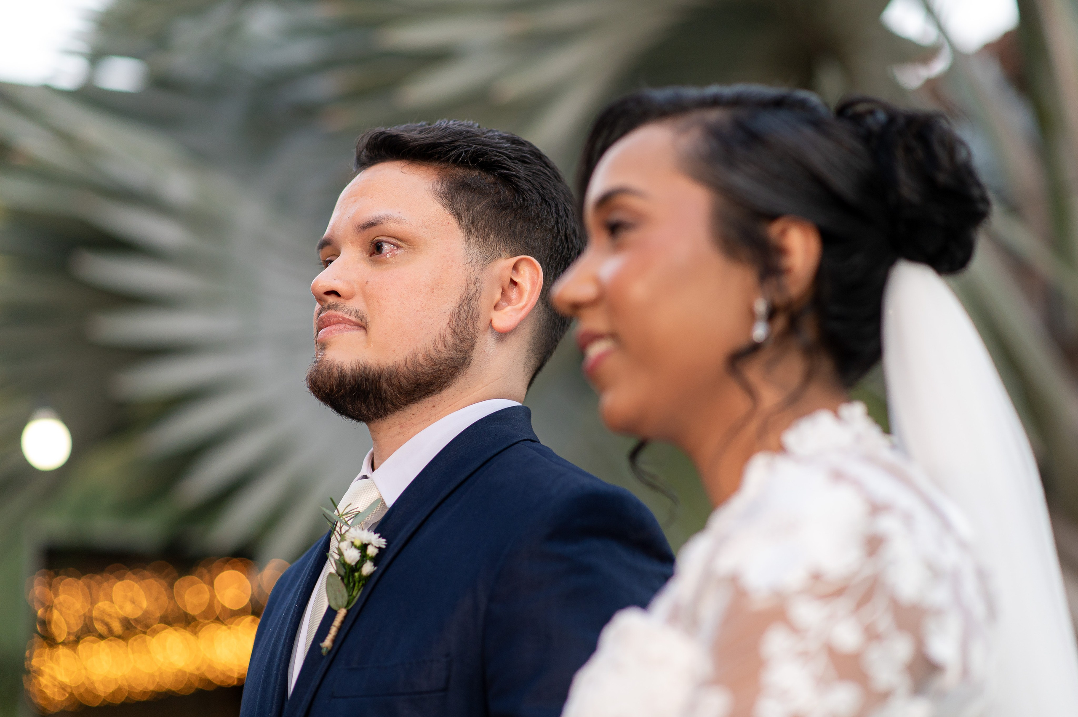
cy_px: 358
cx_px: 539
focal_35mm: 85
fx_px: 2543
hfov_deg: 23.9
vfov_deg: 16.0
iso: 640
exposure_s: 1/200
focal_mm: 85
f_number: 2.2
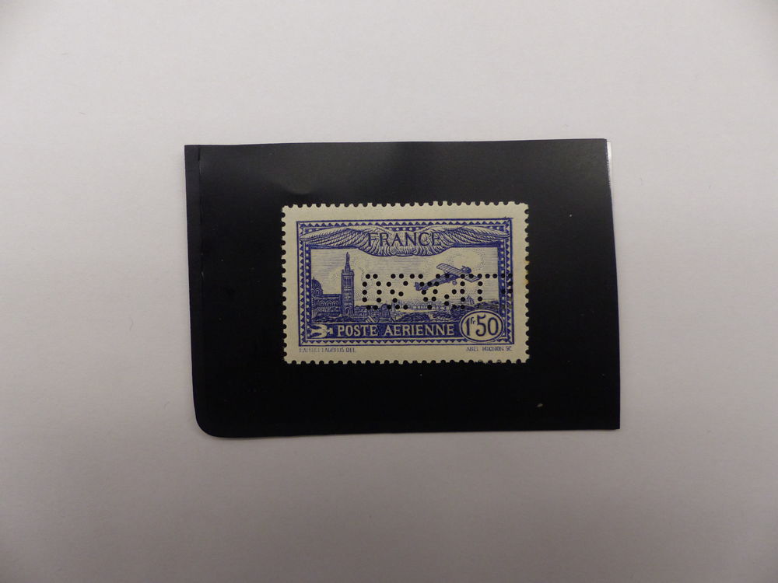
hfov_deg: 69.4
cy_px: 292
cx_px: 389
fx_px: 562
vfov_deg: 54.9
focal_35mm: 25
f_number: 2.8
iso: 250
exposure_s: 1/60
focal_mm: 4.5
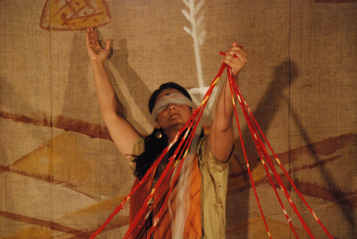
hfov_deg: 13.7
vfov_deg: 9.2
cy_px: 120
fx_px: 1489
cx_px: 178
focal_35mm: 150
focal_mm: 100
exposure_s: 1/60
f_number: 5.6
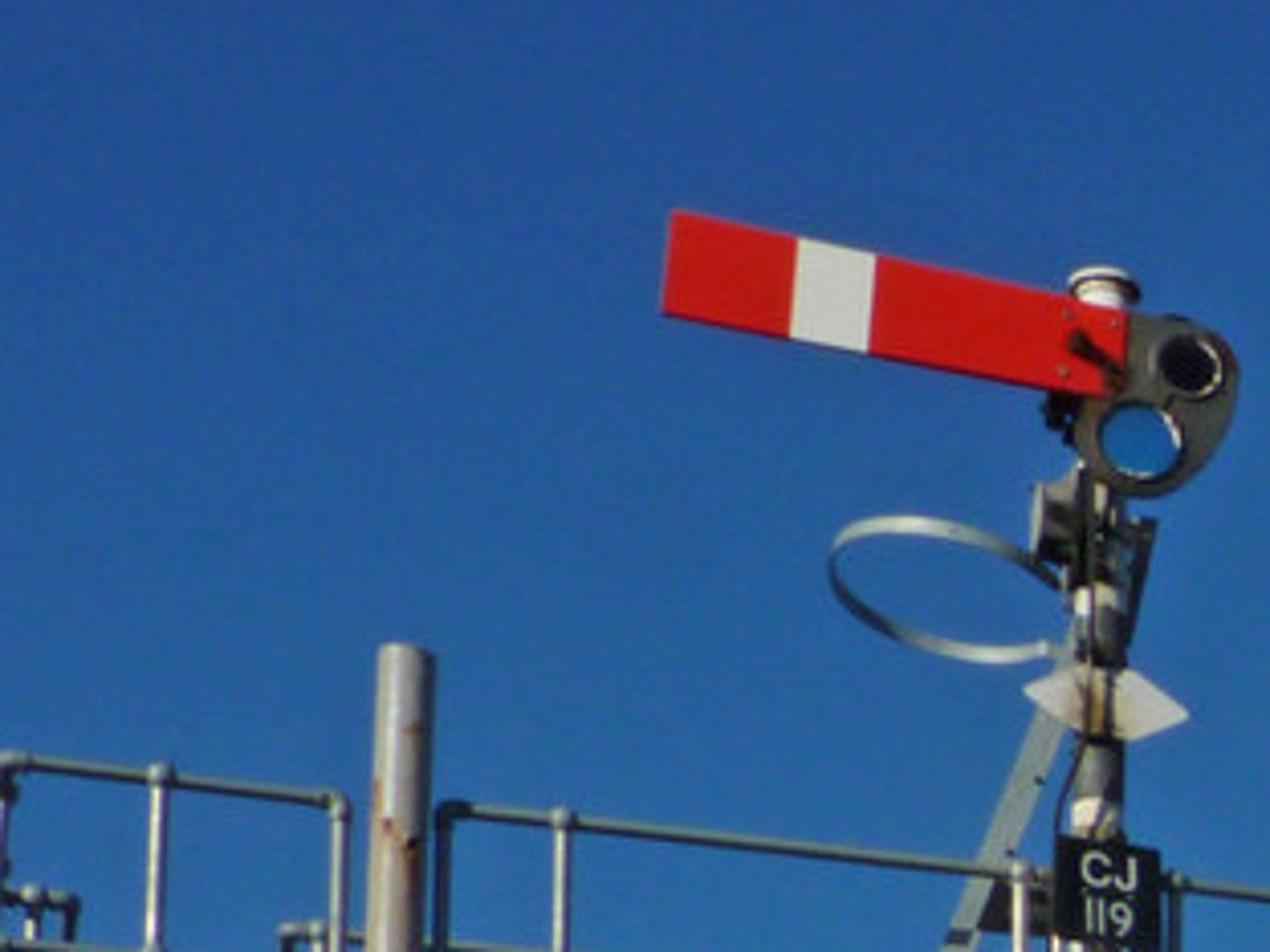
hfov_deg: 13.9
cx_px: 2414
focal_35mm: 123
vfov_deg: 10.9
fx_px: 4513
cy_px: 1932
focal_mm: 5.4
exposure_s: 1/400
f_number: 8
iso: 80
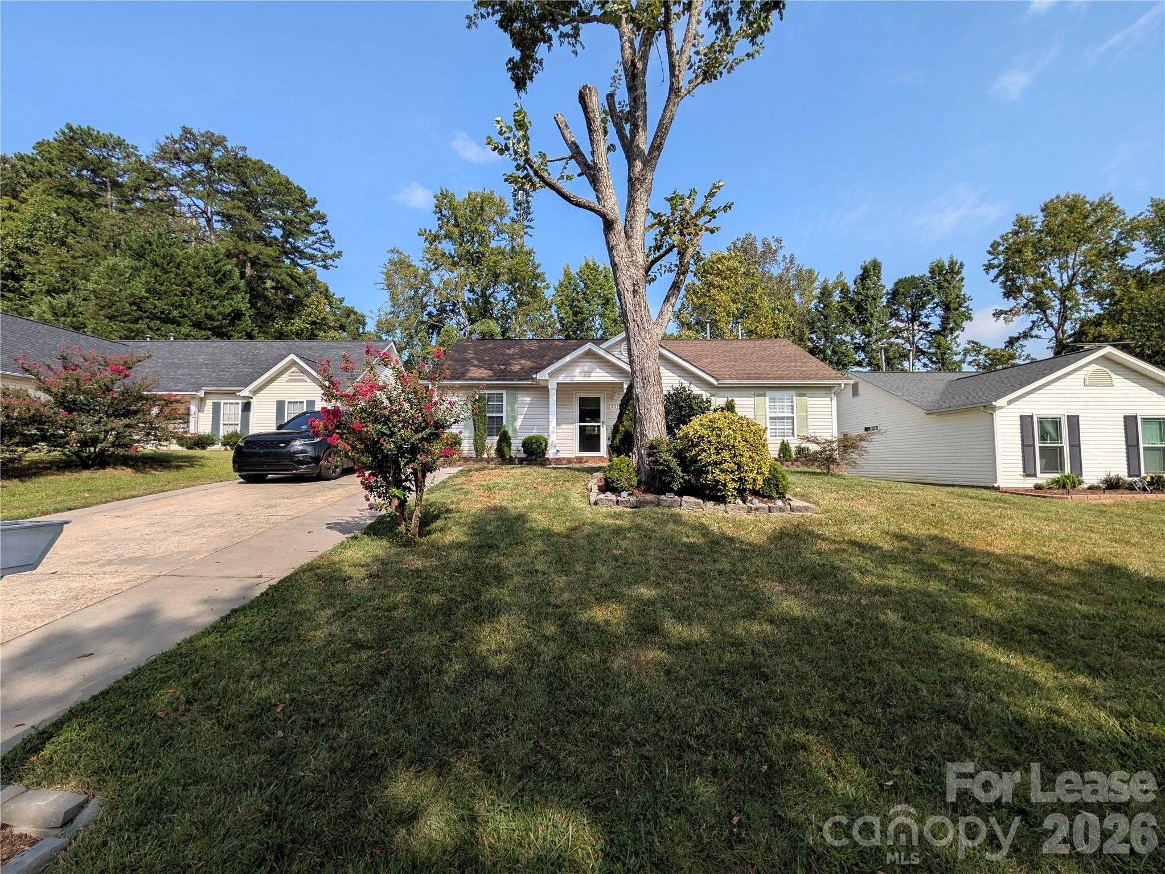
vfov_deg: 94.5
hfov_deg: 110.5
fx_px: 404
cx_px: 582
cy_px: 437
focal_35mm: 12
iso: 36
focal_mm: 2.02
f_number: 1.7
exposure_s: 1/4184
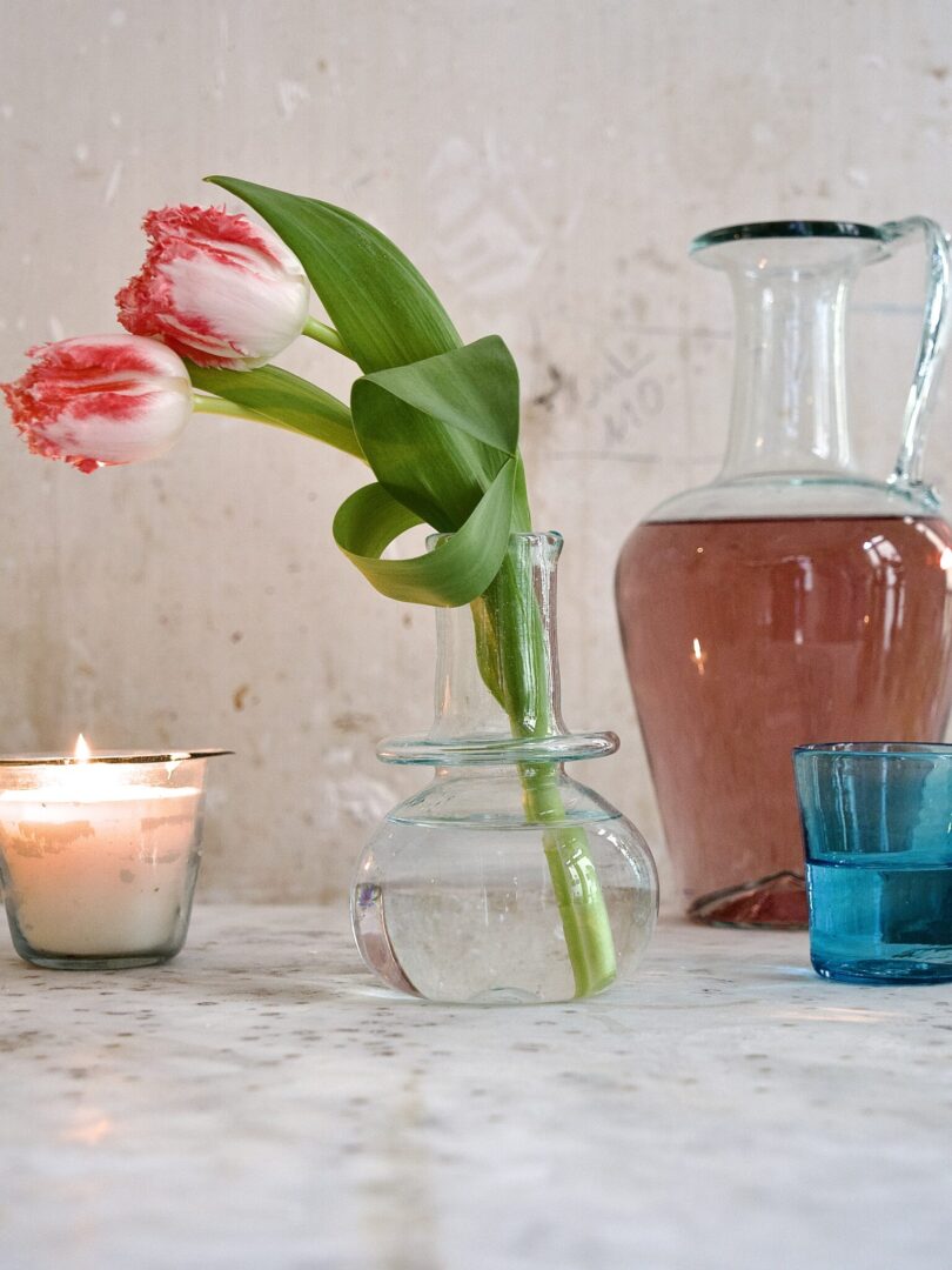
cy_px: 635
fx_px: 2493
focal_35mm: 68
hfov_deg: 21.6
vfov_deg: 28.6
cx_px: 476
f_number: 3.8
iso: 640
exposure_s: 1/80
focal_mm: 34
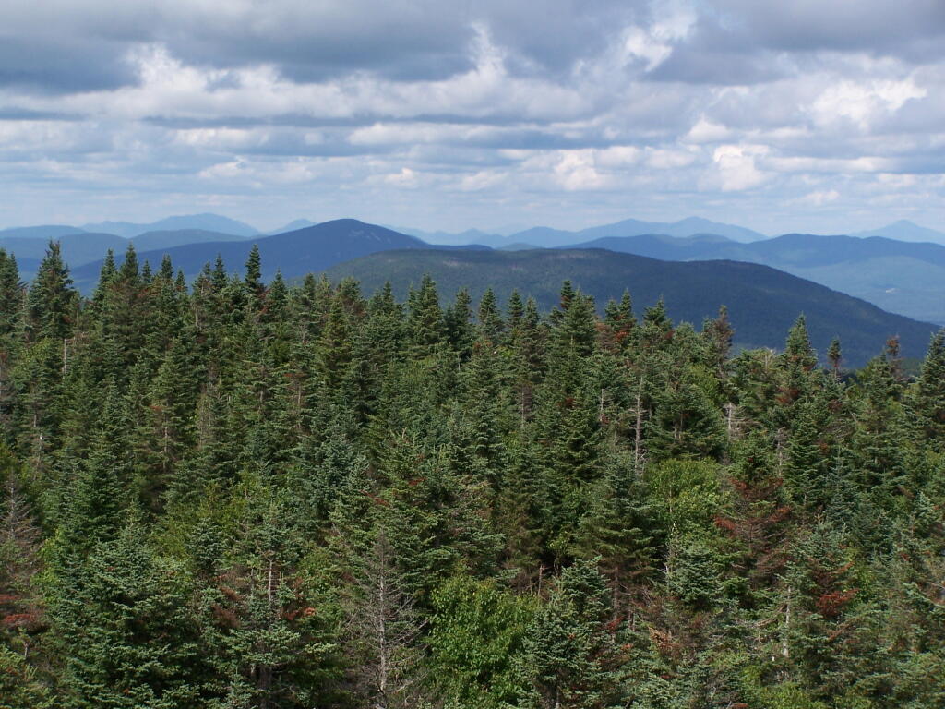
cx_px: 472
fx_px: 2866
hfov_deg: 18.7
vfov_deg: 14.1
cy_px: 354
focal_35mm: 105
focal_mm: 17.5
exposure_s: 1/640
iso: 80
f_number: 4.5
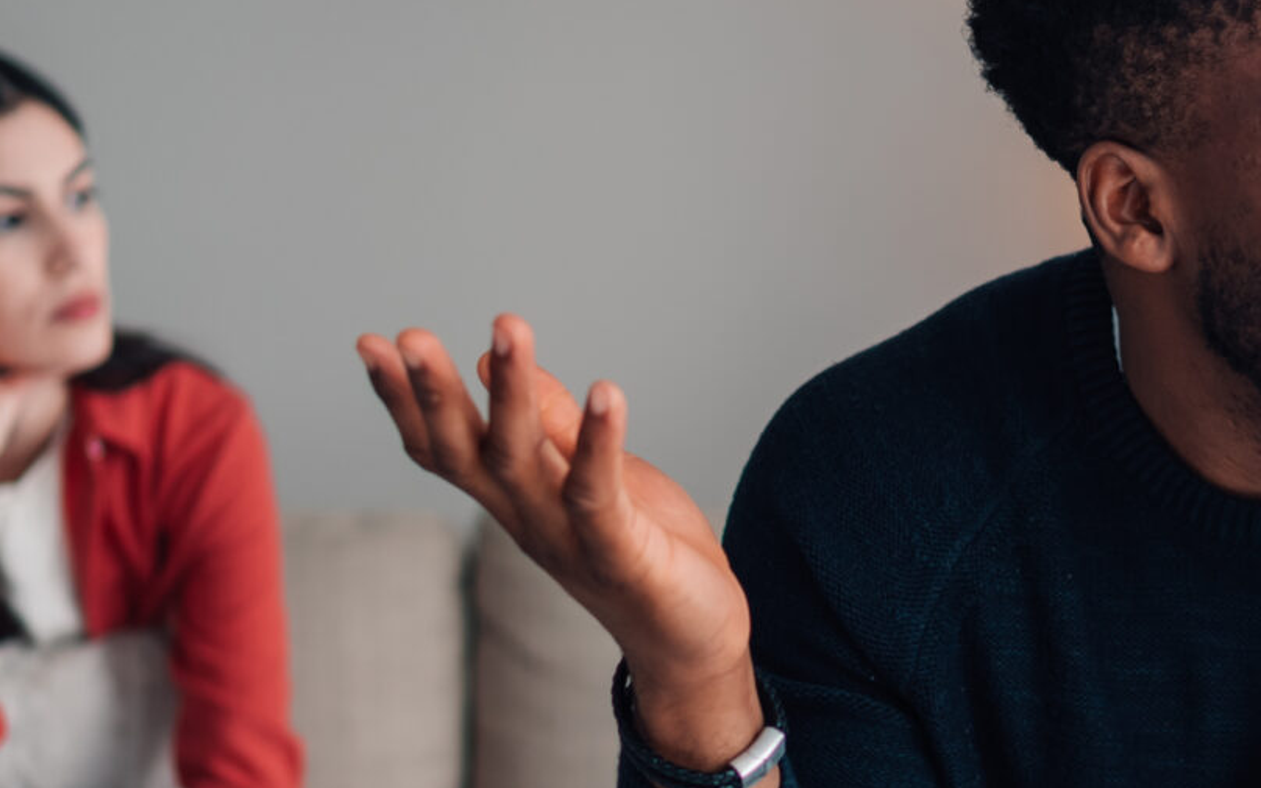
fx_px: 3883
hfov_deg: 18.4
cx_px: 911
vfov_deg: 11.5
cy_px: 690
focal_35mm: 113
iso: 125
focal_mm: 35
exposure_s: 1/160
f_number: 1.8
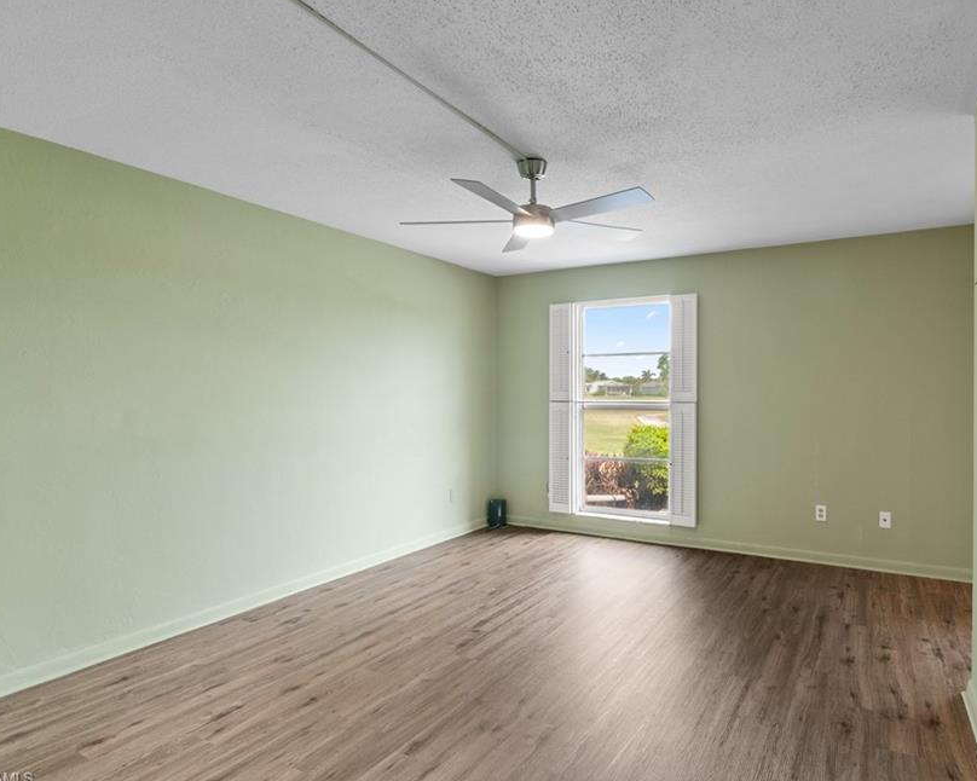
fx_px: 566
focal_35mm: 20
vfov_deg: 69.2
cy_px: 379
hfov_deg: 80.9
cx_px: 568
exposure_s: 1/6
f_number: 11
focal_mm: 11
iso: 200
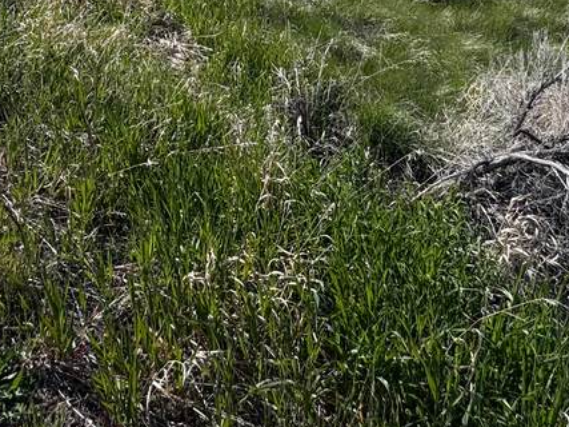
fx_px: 690
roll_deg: +0.3
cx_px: 236
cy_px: -196
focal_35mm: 42
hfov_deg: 44.6
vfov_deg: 26.2
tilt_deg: -2.6
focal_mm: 2.22
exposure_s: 1/2985
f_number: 2.2
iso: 50
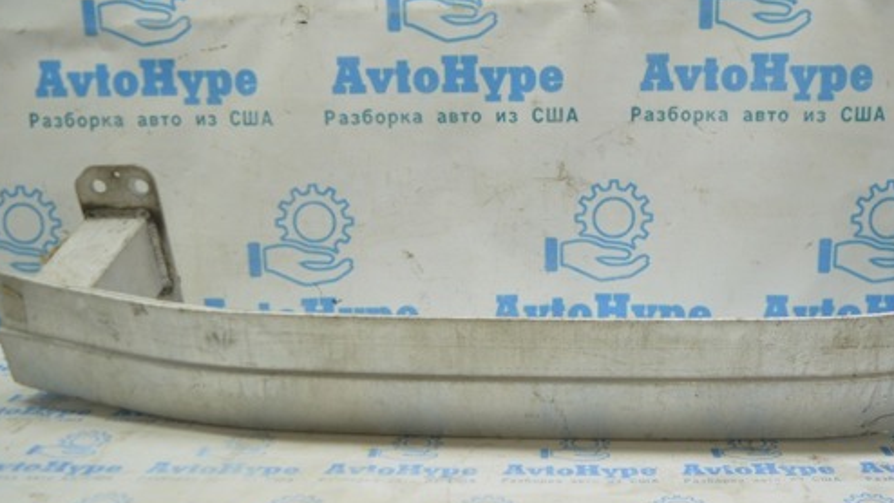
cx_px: 525
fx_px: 1012
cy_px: 216
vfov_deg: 27.9
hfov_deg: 47.5
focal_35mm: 43
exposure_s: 1/40
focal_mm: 21
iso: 400
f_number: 3.8
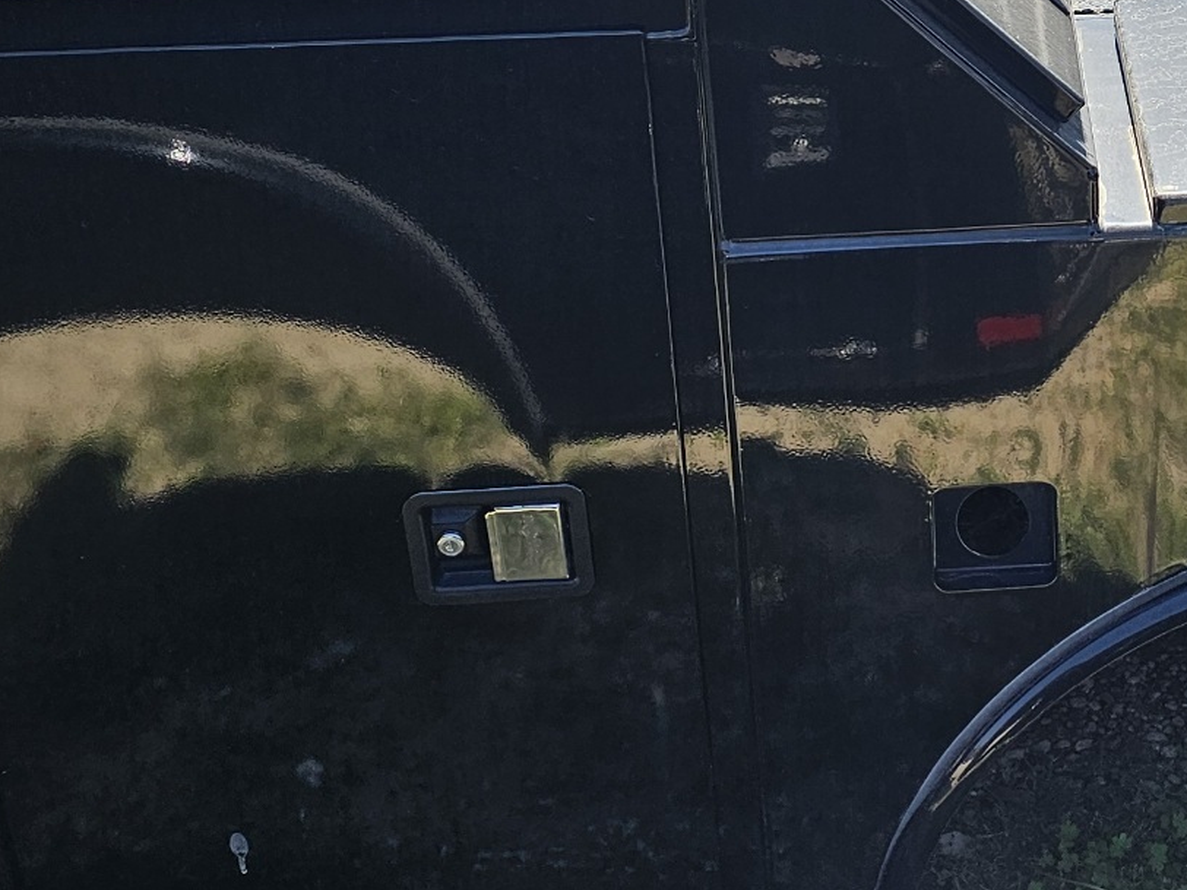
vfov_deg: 21.0
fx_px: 2332
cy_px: 35
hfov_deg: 27.1
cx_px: 1156
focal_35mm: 68
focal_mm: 6.3
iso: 25
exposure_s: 1/769
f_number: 1.7
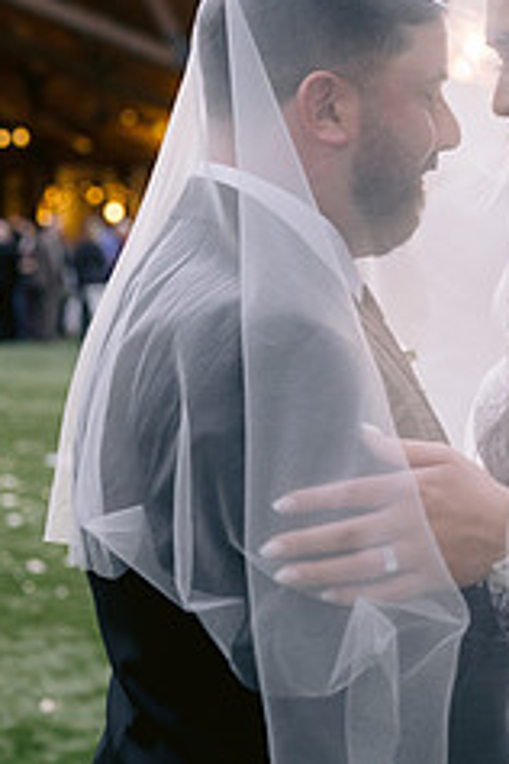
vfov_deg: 21.2
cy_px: 168
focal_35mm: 95
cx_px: 445
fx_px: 2015
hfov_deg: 14.3
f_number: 3.5
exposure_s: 1/125
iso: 800
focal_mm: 50
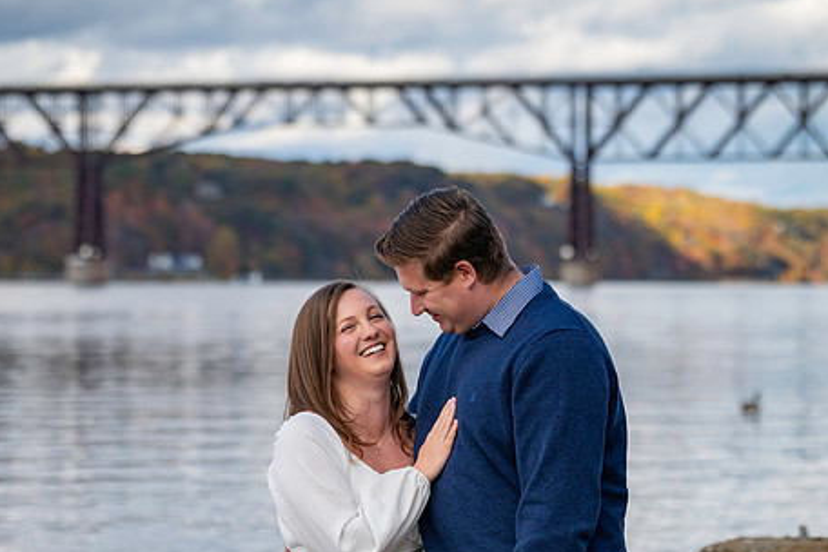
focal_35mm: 132
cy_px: 345
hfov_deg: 15.5
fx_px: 3036
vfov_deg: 10.4
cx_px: 374
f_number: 4.5
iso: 1250
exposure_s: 1/8000
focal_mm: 102
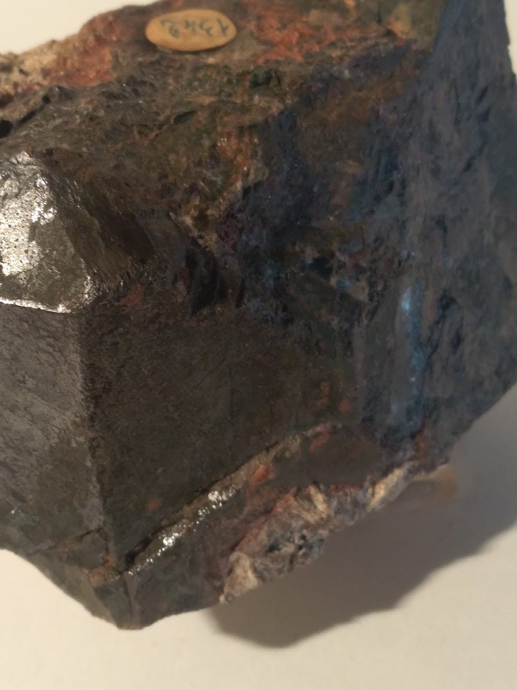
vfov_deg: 52.4
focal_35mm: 35
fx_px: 697
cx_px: 191
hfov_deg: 40.4
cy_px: 293
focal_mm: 3.54
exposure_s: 1/30
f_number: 2
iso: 151
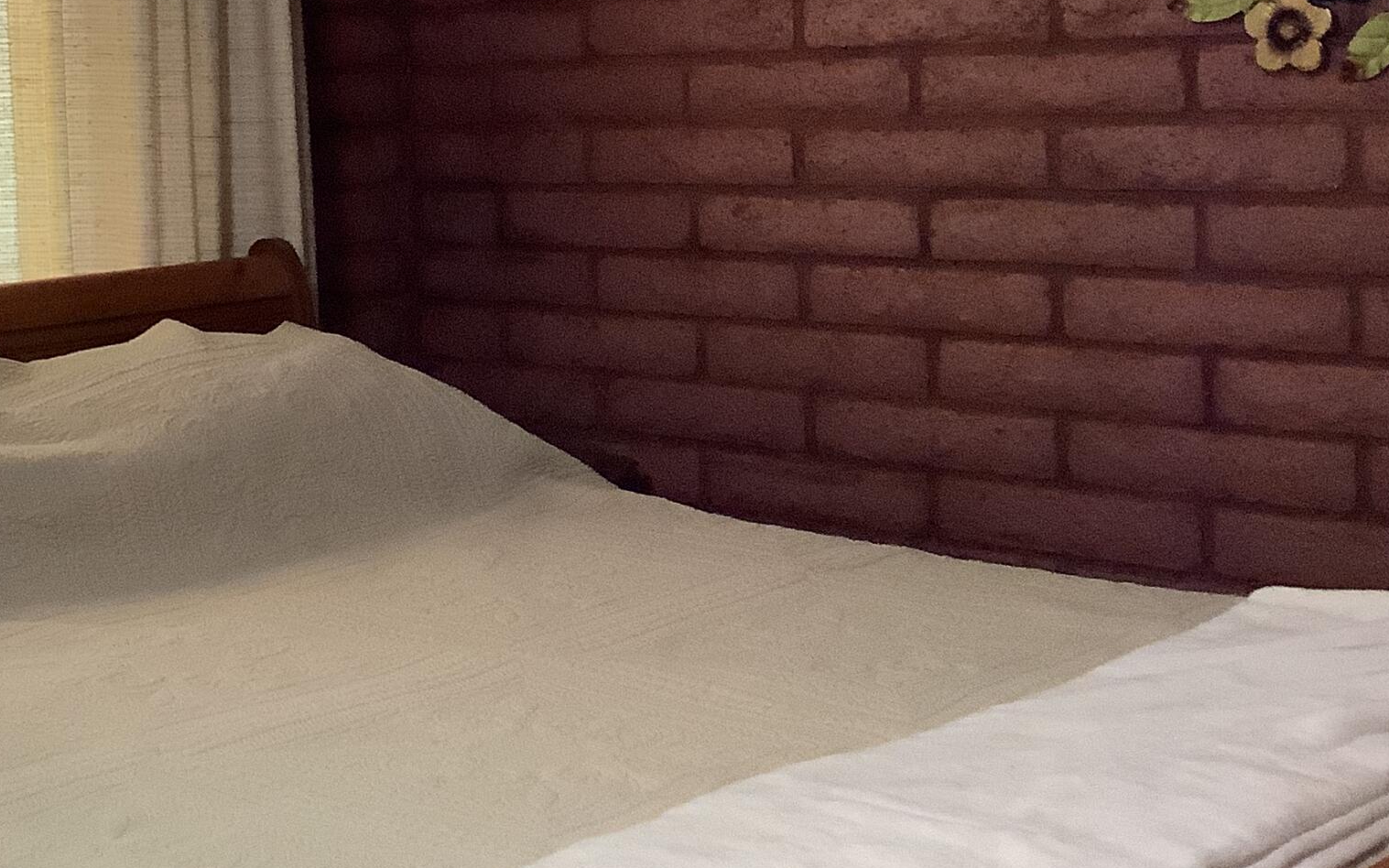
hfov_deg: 30.7
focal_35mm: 65
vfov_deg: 19.9
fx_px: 2460
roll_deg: +2.7
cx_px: 254
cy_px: 211
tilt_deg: -4.3
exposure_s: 1/30
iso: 400
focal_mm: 3.3
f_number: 2.4
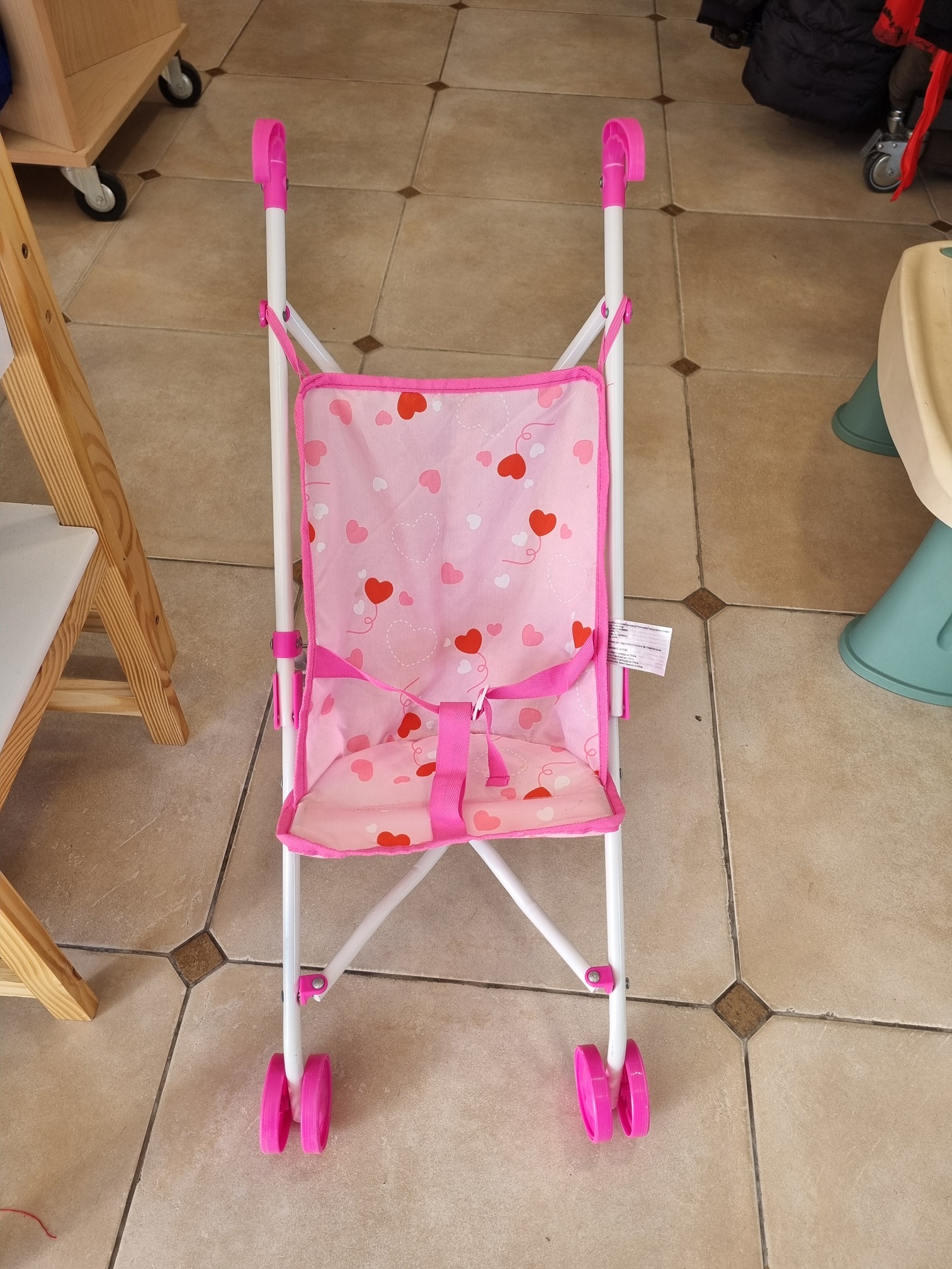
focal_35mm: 26
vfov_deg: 67.3
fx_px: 953
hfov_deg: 53.1
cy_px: 634
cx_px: 476
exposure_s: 1/100
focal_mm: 5.4
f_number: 1.8
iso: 64
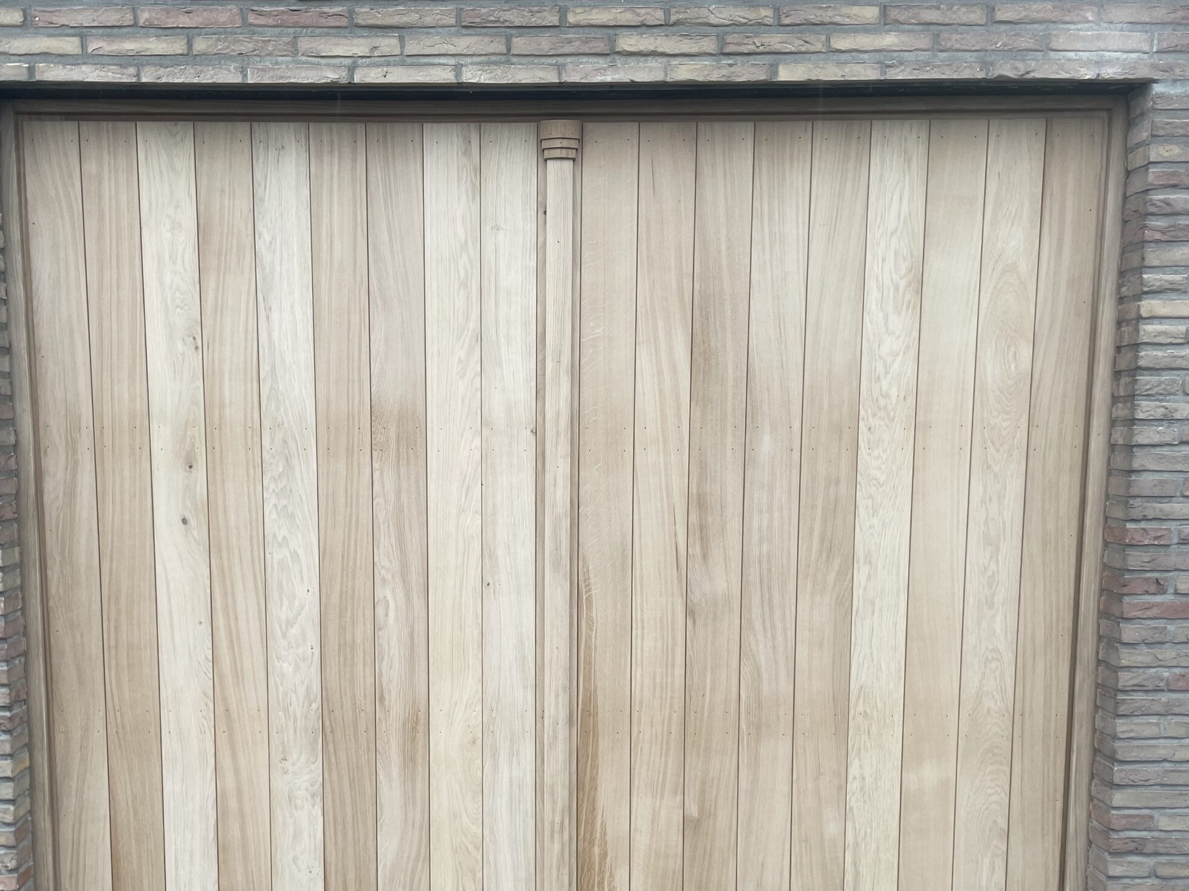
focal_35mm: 34
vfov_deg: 41.4
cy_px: 569
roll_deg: +0.5
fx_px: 1168
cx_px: 509
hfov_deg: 53.8
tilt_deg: -7.1
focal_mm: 4.2
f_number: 1.6
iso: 32
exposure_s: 1/125
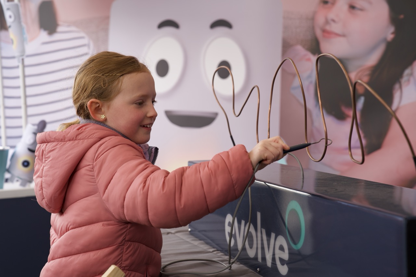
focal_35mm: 70
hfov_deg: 28.8
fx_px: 809
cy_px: 138
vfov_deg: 19.5
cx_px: 208
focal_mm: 70
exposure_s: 1/100
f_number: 5
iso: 100
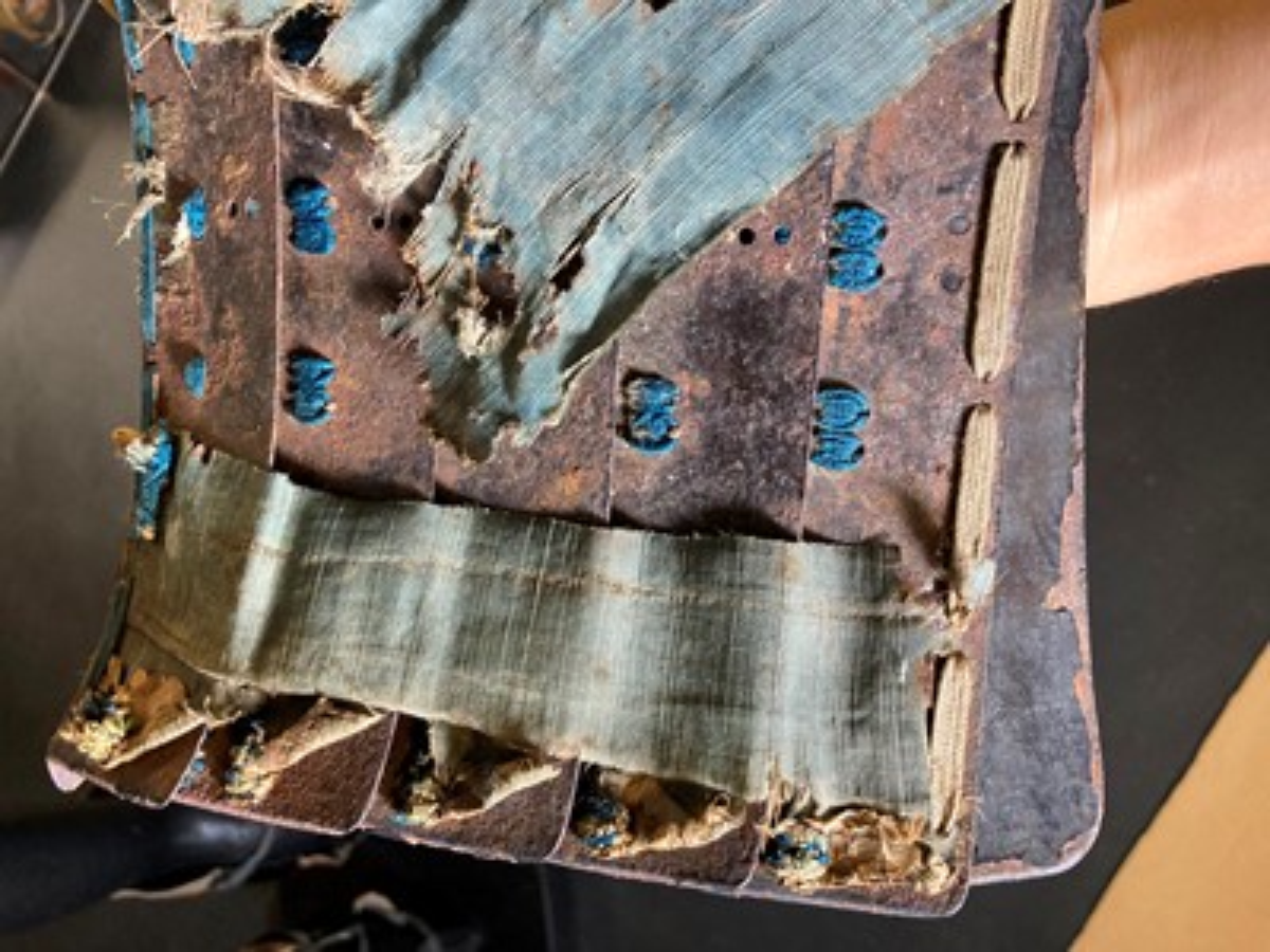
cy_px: 476
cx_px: 635
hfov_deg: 63.4
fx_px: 1027
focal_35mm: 28
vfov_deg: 49.7
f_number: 1.8
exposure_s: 1/50
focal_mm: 3.99
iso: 160
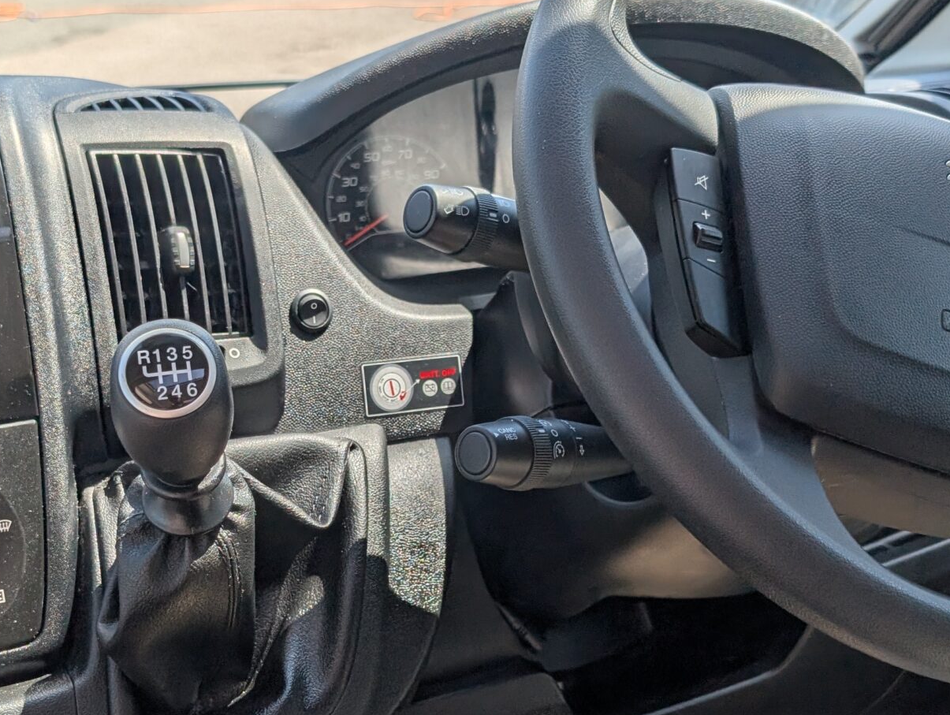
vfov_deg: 28.5
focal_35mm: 51
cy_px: 460
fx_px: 1401
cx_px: 367
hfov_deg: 37.3
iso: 20
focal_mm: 6.9
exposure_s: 1/3534
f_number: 1.68
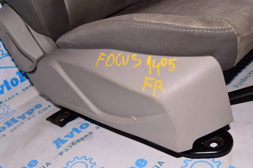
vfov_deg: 31.8
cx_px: 126
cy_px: 84
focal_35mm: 42
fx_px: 295
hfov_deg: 46.4
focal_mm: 28
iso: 1600
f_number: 8
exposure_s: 1/200
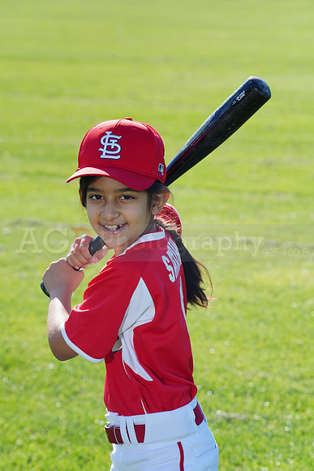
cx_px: 157
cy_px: 236
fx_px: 2536
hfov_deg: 7.1
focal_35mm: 194
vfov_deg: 10.6
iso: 200
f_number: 10
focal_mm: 194
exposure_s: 1/200
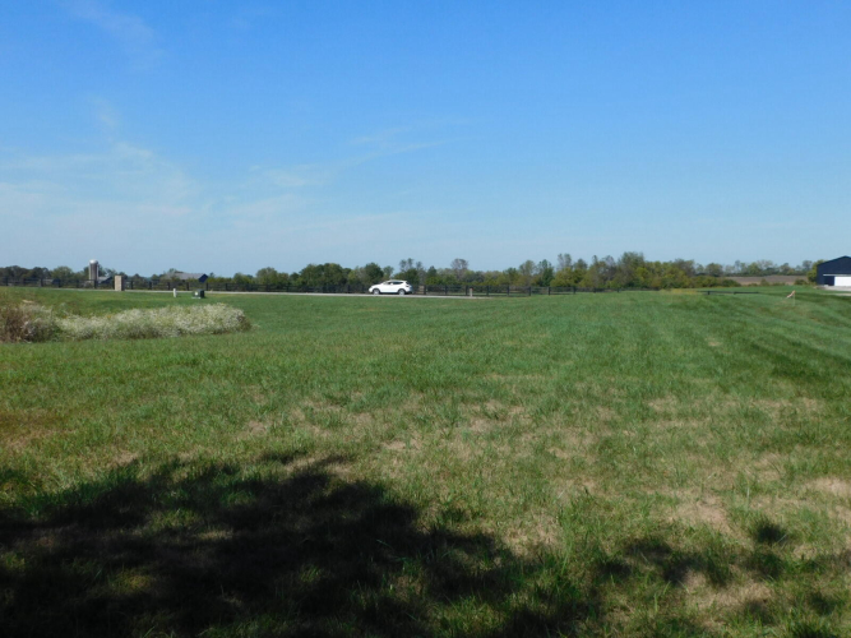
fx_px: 885
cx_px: 426
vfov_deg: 39.6
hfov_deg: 51.4
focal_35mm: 36
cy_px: 319
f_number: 7
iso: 125
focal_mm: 6.3
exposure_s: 1/500
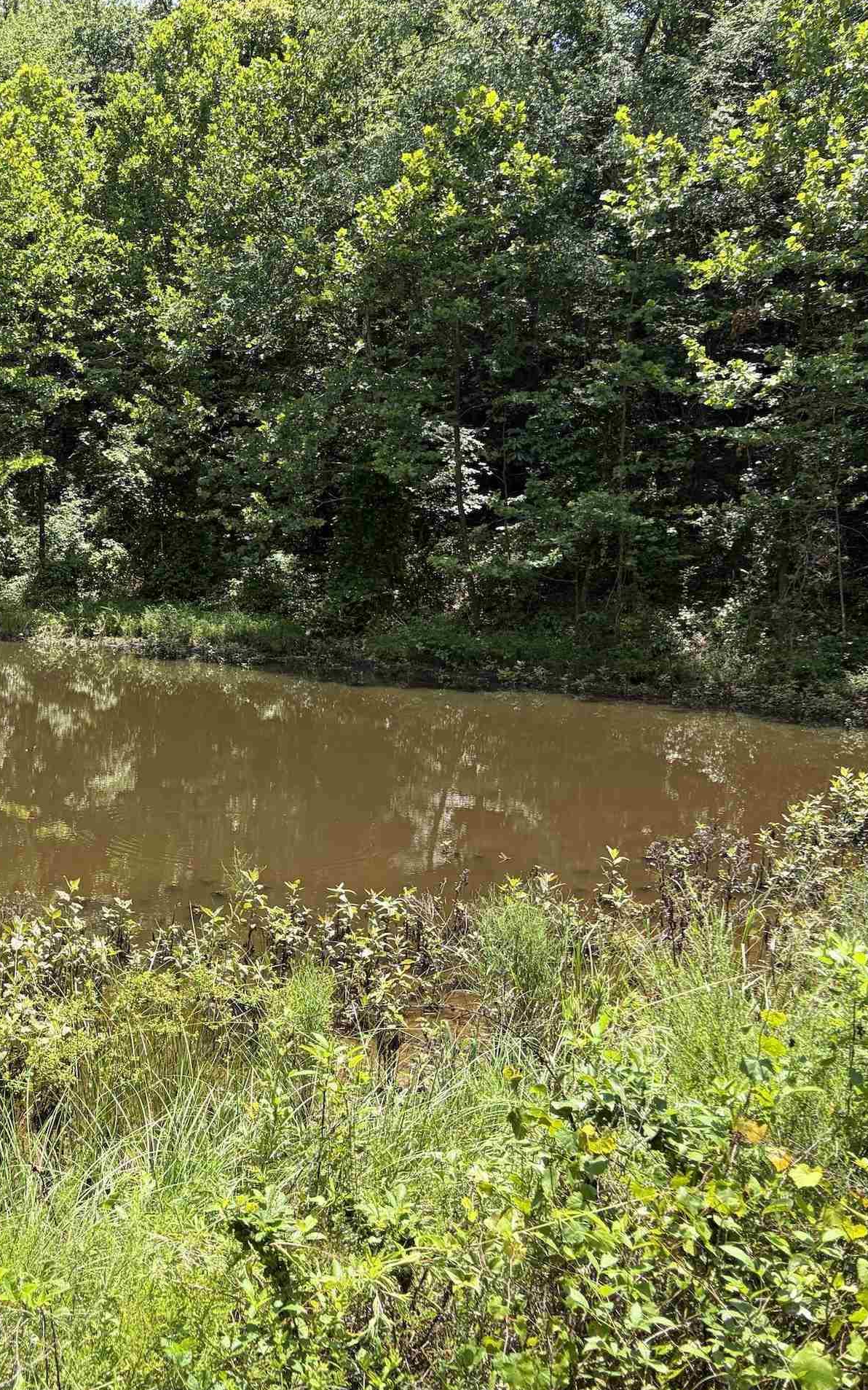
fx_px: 1400
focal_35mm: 37
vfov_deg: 52.7
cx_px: 60
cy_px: 695
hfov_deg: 32.4
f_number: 1.6
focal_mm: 5.96
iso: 50
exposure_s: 1/933
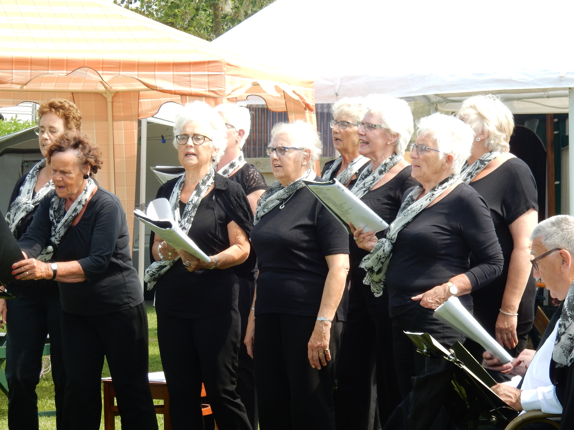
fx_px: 2305
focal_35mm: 139
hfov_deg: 14.2
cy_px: 215
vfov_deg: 10.7
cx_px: 287
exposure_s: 1/125
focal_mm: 24.7
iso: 125
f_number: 6
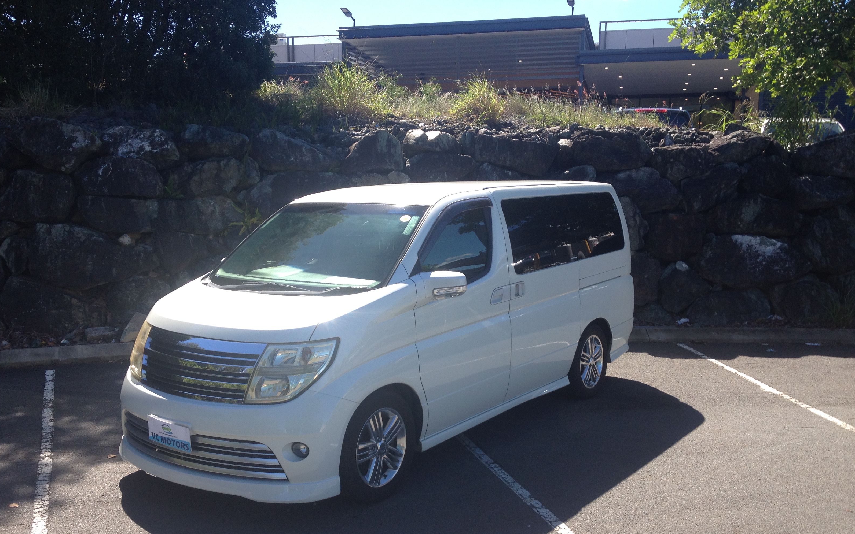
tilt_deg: -15.8
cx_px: 417
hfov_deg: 51.5
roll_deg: -1.3
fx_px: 885
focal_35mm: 38
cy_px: 316
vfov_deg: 33.5
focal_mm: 4.28
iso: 50
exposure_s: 1/717
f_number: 2.4
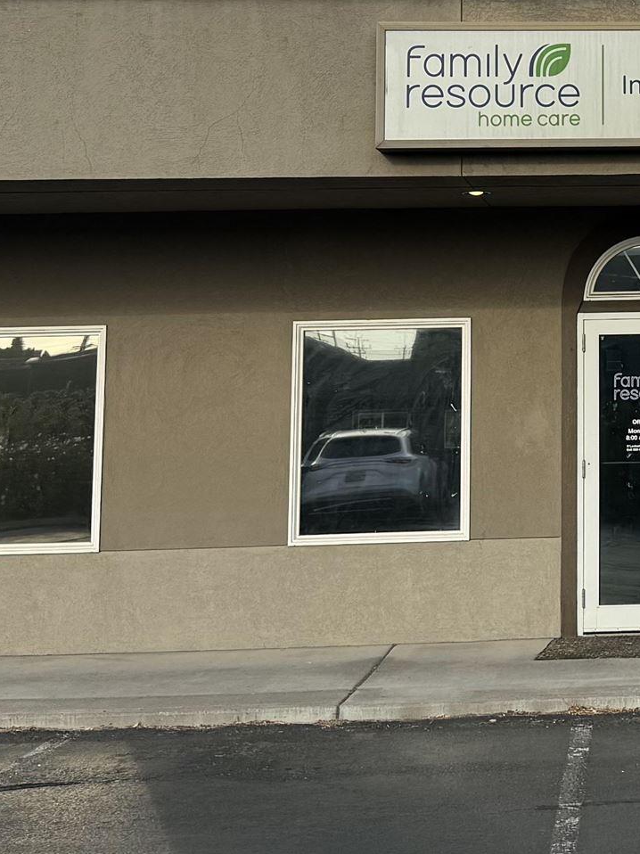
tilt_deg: +7.2
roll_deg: +2.6
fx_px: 1899
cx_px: 779
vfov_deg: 24.9
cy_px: 156
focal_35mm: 77
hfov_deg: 18.1
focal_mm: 6.76
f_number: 1.78
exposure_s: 1/4167
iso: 80
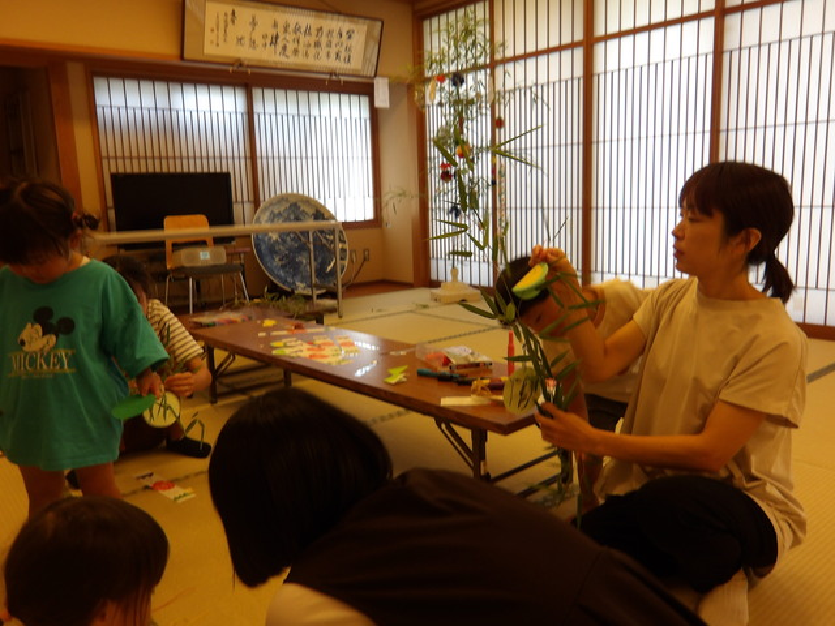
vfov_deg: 51.4
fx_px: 651
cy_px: 313
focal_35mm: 27
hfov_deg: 65.3
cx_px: 418
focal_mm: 4.9
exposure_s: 1/39
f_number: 3
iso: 100
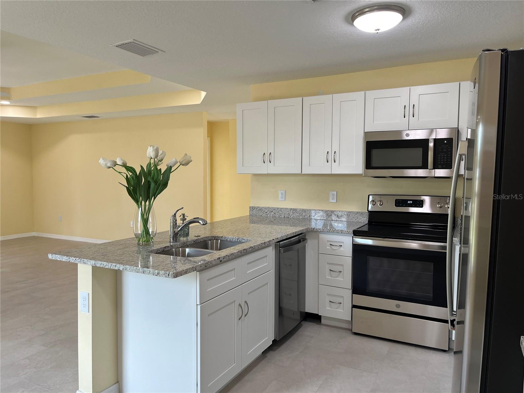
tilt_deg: -2.4
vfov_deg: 53.1
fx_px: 394
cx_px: 262
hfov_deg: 67.3
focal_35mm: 26
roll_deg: +0.9
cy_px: 196
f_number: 1.6
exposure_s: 1/120
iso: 64
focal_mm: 5.1
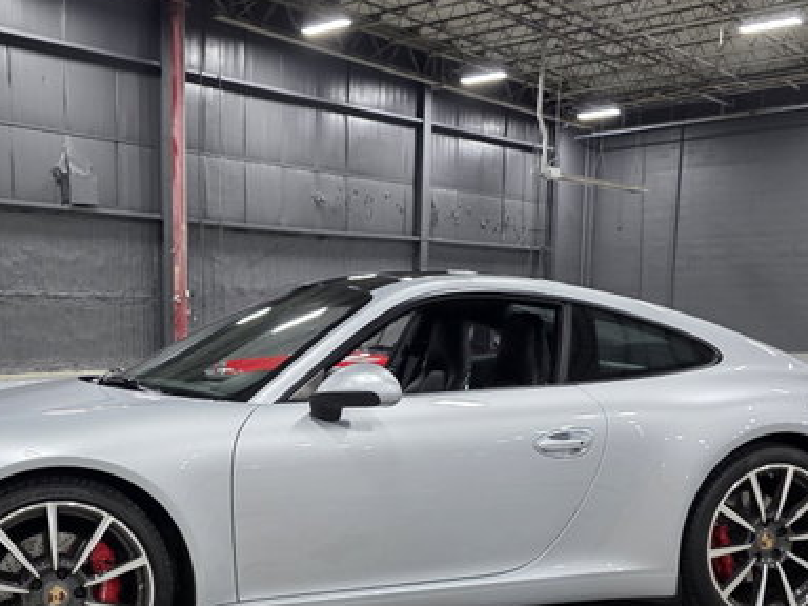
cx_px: 295
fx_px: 1074
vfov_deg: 30.8
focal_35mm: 46
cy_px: 476
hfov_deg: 40.9
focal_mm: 6.3
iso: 320
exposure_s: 1/120
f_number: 1.7
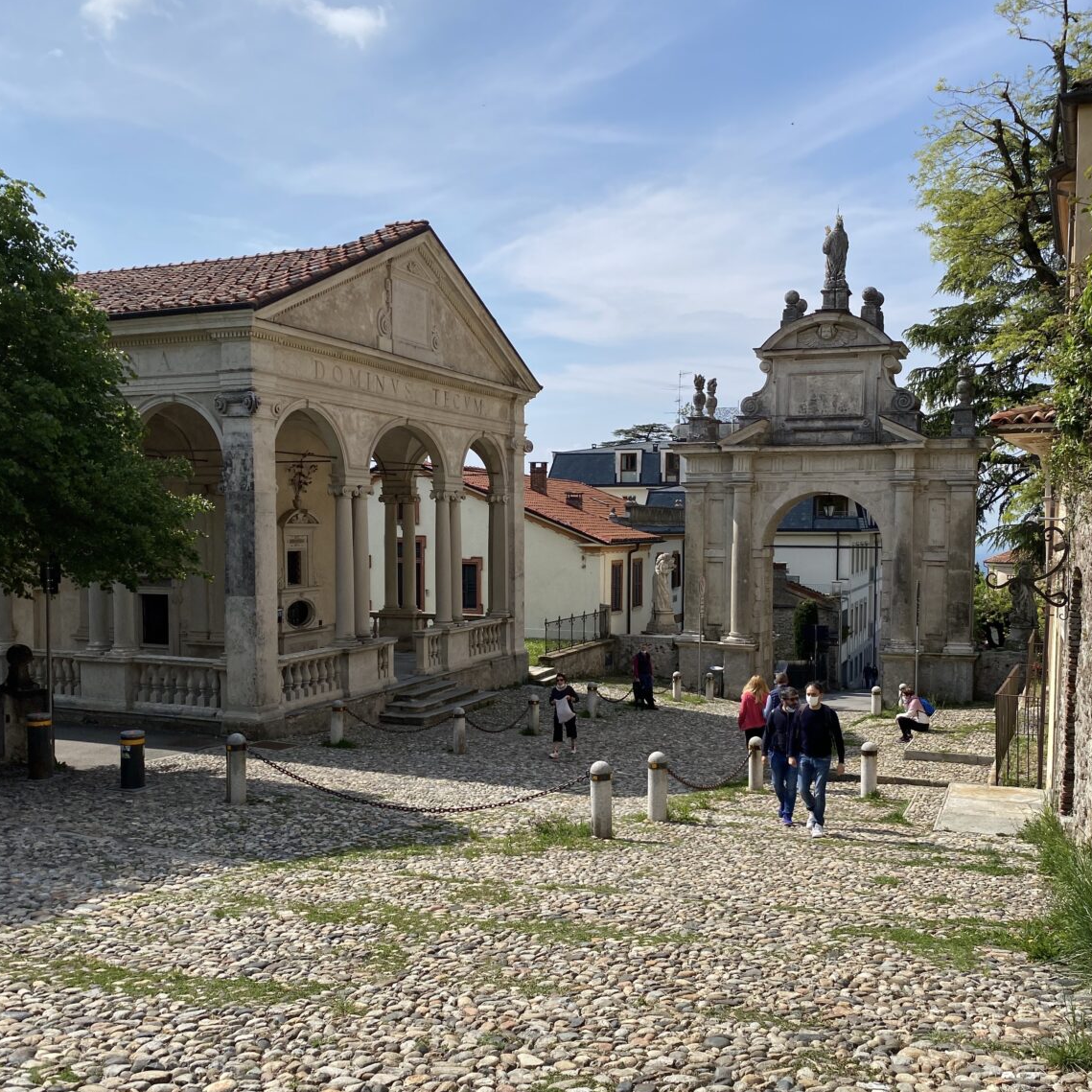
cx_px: 546
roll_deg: +0.1
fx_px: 1106
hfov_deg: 52.5
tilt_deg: -2.8
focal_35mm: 31
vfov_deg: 52.5
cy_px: 592
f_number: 1.8
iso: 32
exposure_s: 1/4808
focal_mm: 4.25
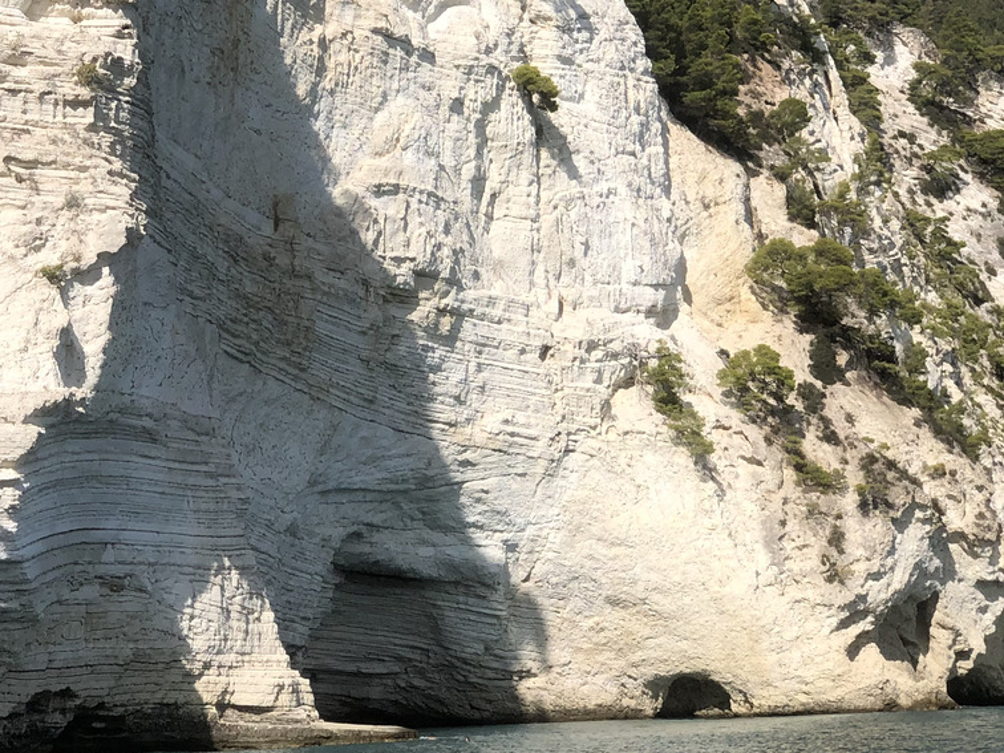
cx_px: 235
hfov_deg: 17.8
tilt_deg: +10.5
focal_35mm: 110
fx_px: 3190
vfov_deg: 13.4
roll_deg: +3.0
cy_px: 104
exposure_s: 1/2088
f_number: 2.4
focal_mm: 6
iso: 16
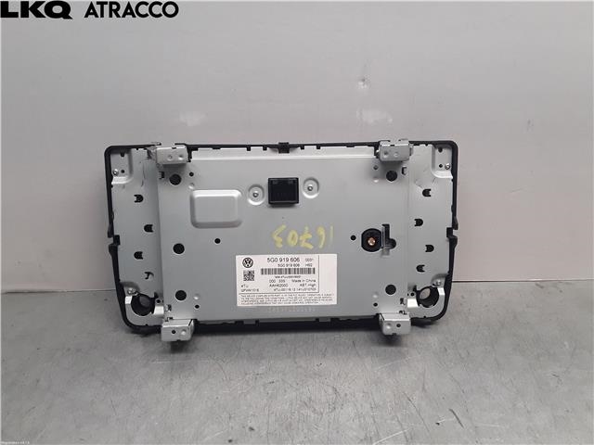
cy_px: 222
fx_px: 480
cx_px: 297
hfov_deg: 63.4
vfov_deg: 49.7
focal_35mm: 28
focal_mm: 2.91
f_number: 1.9
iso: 64
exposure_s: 1/100
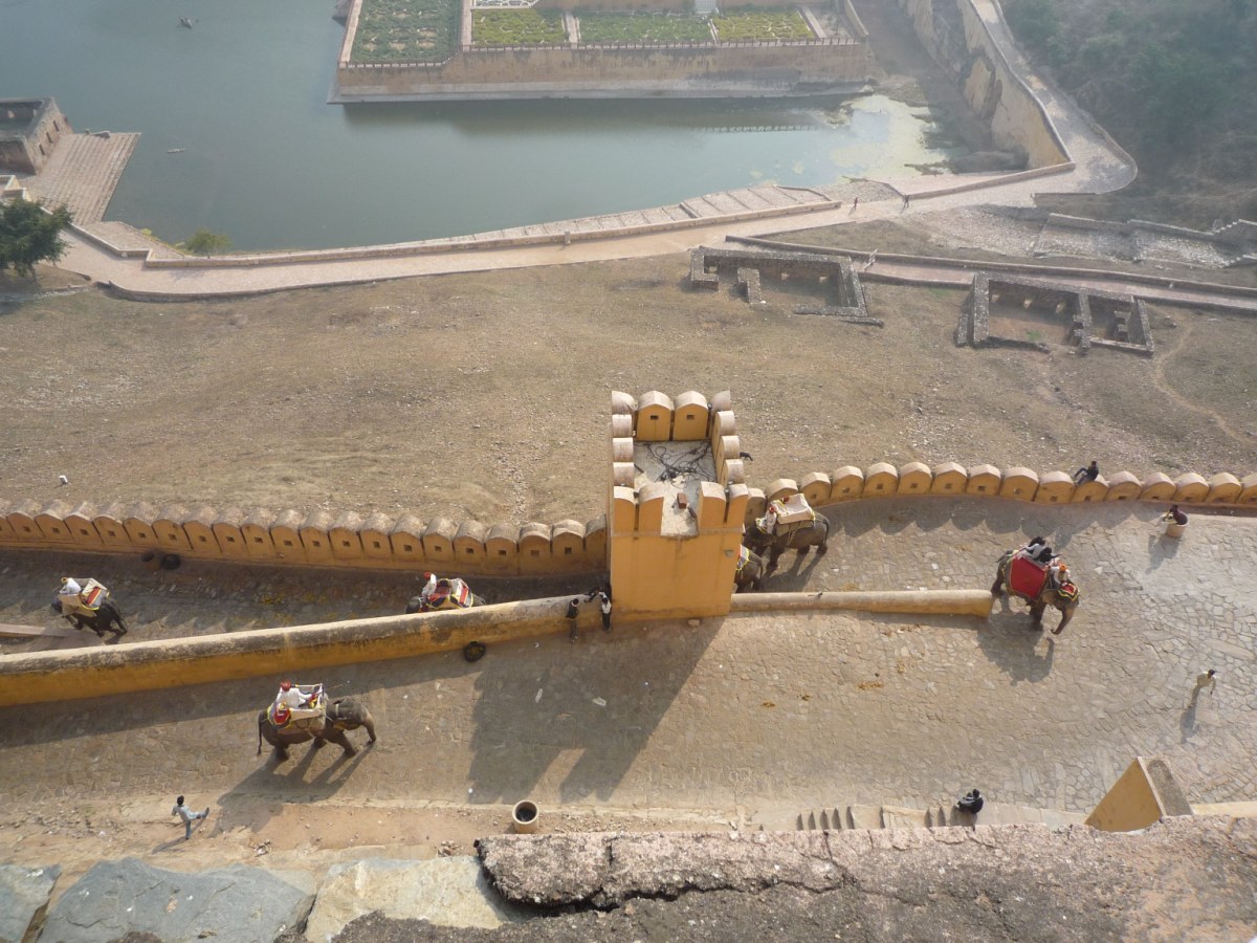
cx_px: 628
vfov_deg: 53.1
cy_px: 472
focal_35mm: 26
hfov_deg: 67.3
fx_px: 944
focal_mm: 4.4
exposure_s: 1/500
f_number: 4
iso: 100
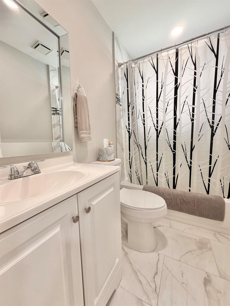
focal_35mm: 14
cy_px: 153
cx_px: 115
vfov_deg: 102.1
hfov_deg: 85.7
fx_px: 124
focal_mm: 2.22
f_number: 2.2
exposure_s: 1/120
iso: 160
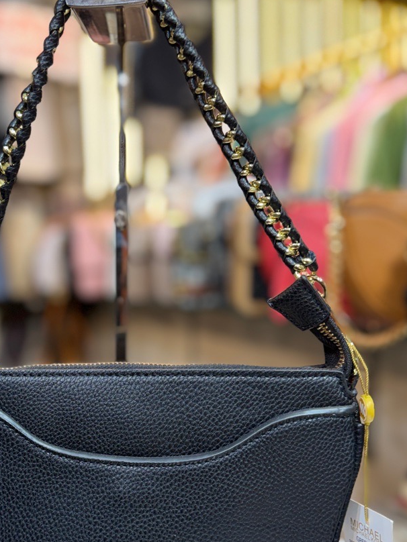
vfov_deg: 48.8
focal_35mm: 38
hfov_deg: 37.1
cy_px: 313
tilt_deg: -5.7
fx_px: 596
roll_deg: +1.2
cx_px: 121
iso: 80
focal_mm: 6.76
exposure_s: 1/100
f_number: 1.78
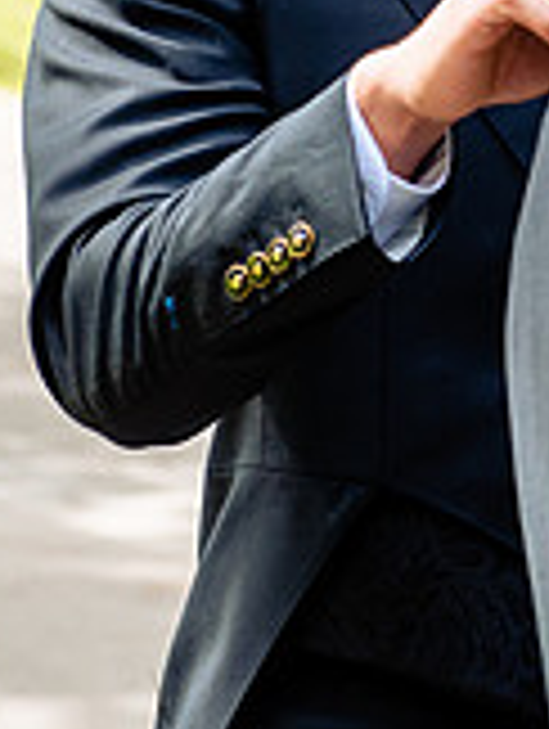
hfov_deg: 6.1
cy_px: 16
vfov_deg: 8.2
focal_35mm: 241
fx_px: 5083
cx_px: 774
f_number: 4.5
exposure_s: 1/250
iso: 200
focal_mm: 70
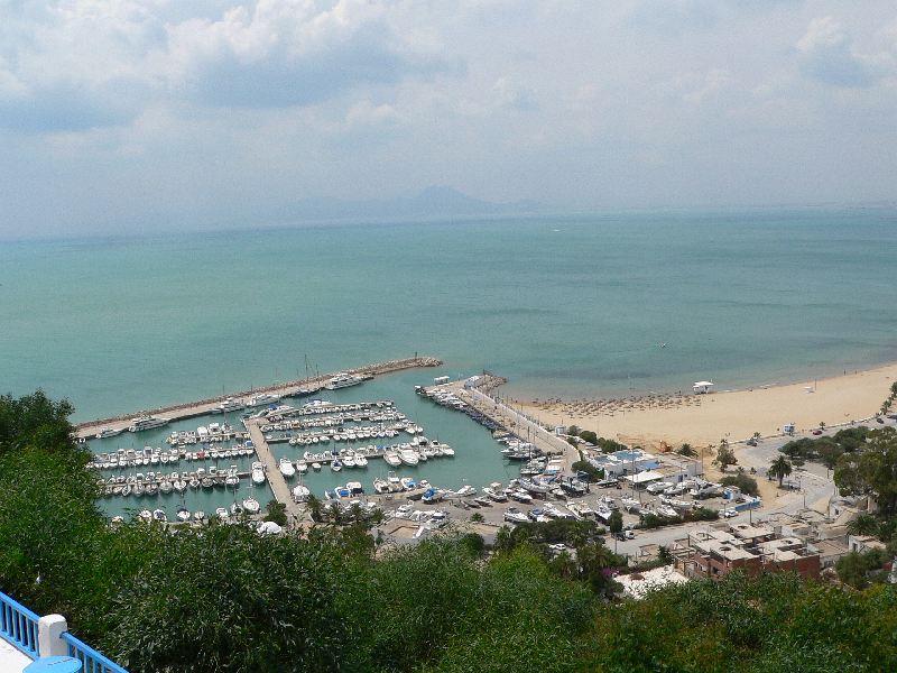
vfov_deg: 39.7
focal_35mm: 36
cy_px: 336
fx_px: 933
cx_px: 448
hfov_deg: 51.4
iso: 80
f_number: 5.6
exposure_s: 1/800
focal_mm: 6
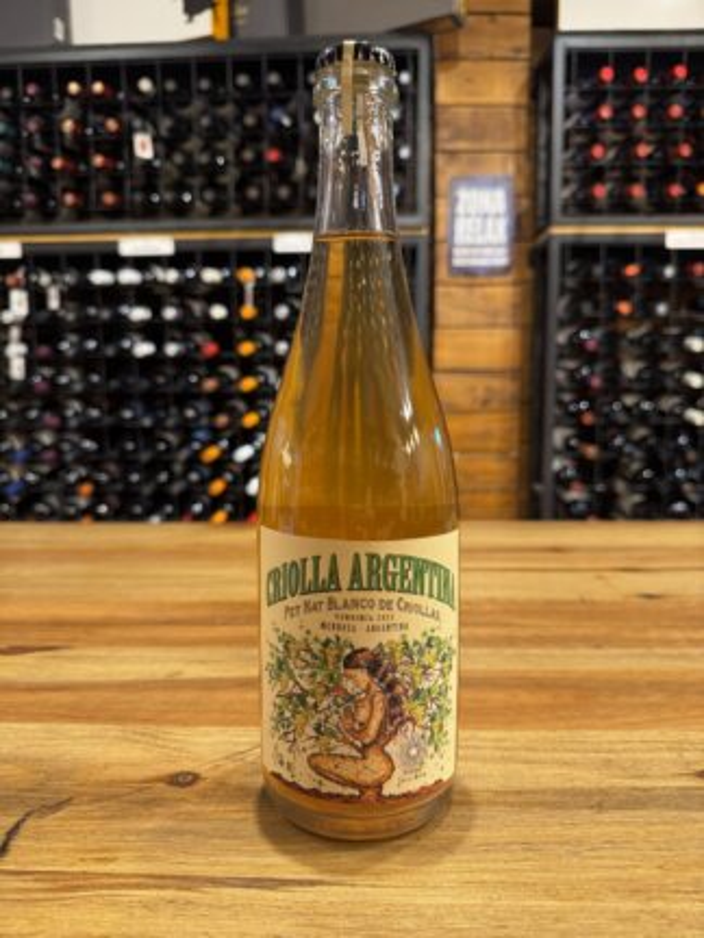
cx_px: 352
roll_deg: +0.6
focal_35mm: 24
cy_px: 469
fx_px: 651
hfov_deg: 56.8
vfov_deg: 71.6
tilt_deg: -7.3
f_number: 1.78
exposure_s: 1/50
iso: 250
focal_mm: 6.76
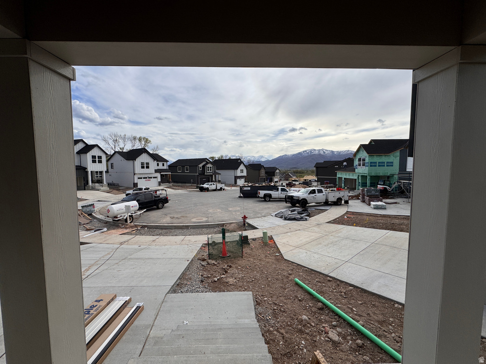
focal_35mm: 14
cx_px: 243
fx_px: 197
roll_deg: +0.2
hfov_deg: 102.1
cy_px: 182
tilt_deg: -3.7
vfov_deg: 85.7
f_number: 2.2
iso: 50
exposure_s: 1/3906
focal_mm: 2.22
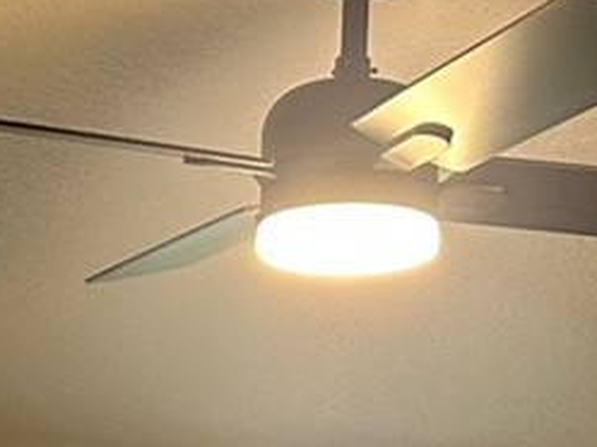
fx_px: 2673
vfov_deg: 8.3
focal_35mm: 155
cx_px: 46
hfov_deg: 12.6
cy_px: 1259
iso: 160
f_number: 1.78
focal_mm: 6.86
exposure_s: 1/63
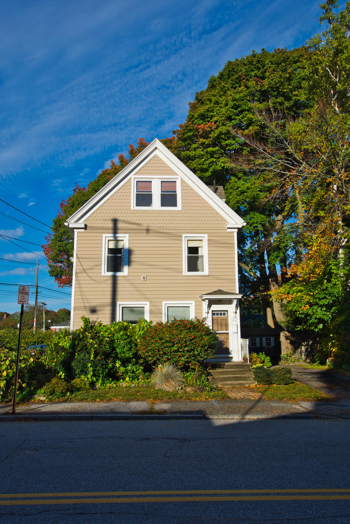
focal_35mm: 30
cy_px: 262
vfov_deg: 61.9
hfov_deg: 43.6
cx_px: 175
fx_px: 437
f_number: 11
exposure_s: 1/125
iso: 100
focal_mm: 20
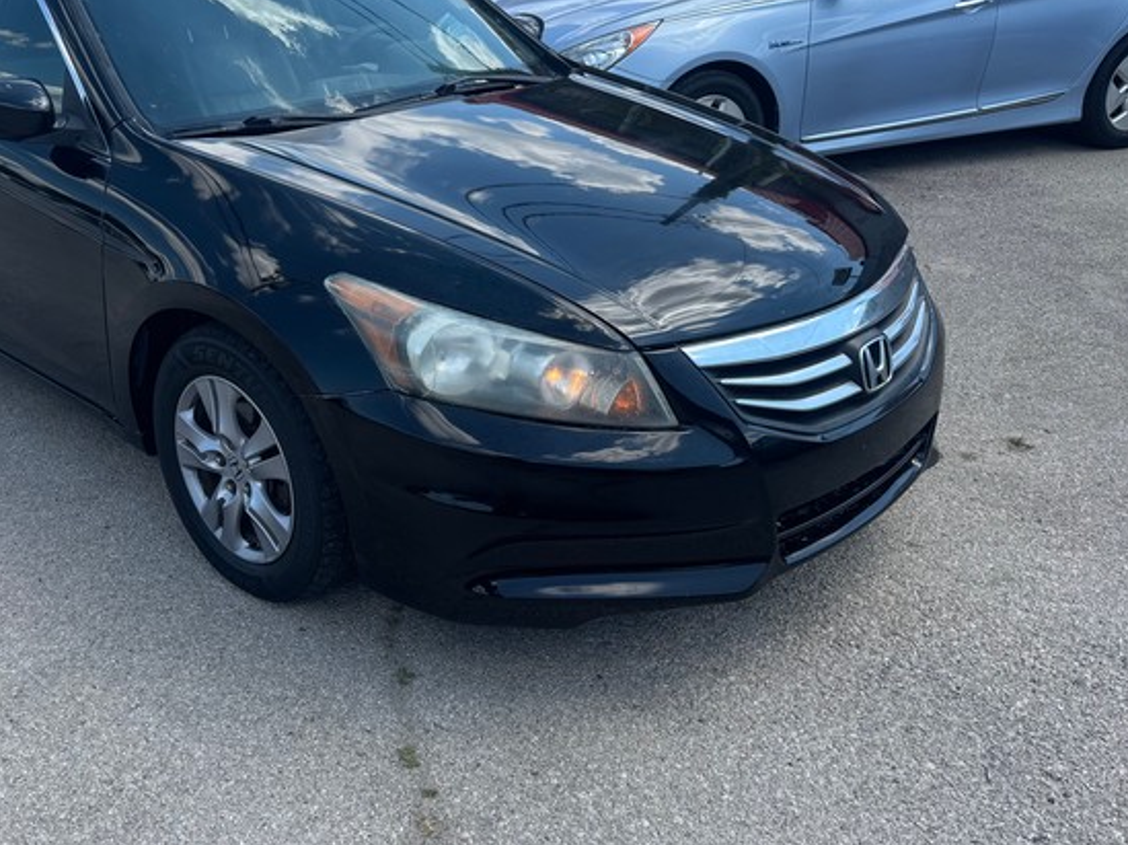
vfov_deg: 40.6
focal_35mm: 35
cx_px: 358
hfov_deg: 51.5
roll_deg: +1.0
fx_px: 1140
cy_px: 376
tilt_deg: -25.8
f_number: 1.78
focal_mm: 6.76
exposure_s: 1/1597
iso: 80
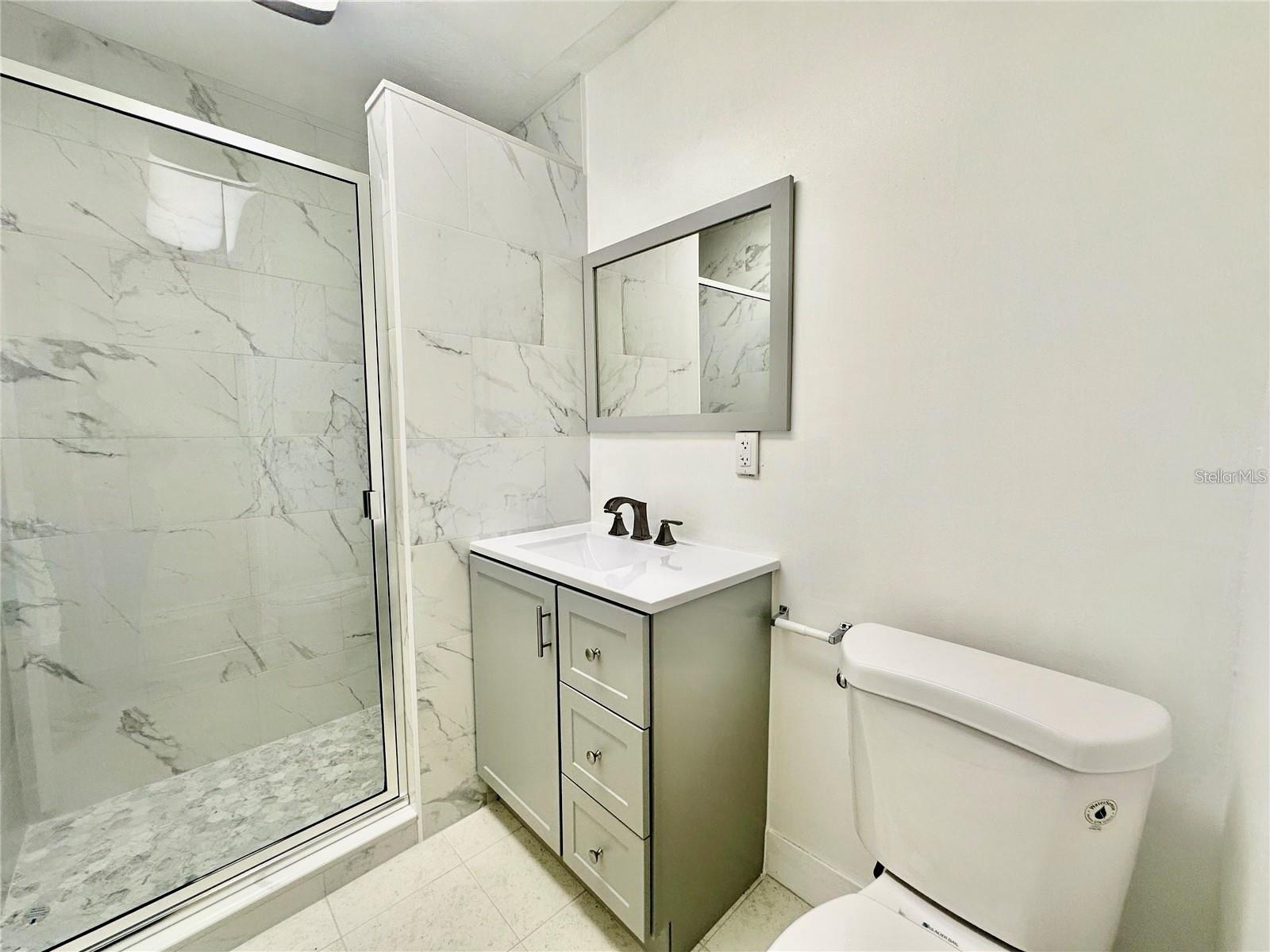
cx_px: 635
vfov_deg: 85.7
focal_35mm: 14
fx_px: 514
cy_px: 476
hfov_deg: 102.1
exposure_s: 1/120
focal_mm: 2.22
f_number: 2.2
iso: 64
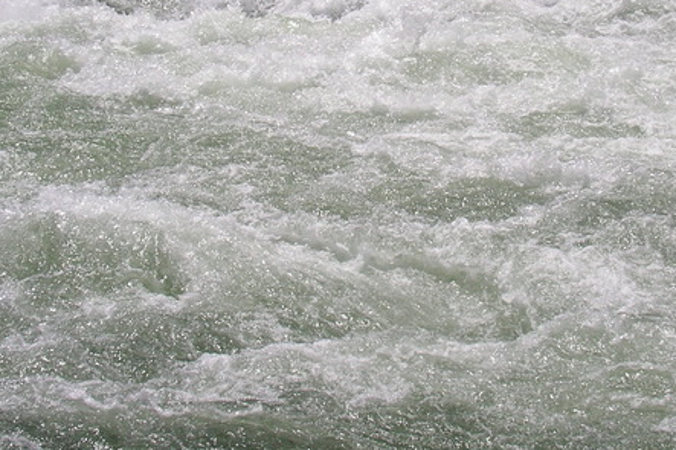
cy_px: 59
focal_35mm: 90
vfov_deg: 15.0
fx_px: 1689
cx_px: 391
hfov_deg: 22.6
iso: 50
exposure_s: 1/400
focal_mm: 7.5
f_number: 7.5
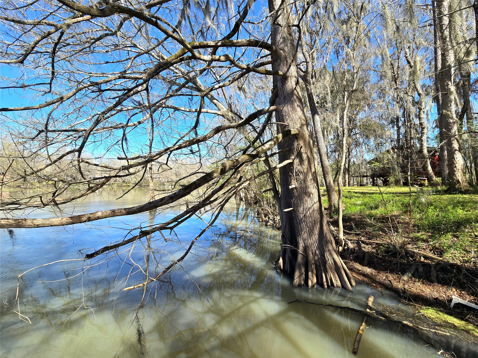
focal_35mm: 13
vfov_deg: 89.9
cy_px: 179
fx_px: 180
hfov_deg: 106.2
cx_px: 239
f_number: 2.2
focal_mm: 2.2
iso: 50
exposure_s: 1/909
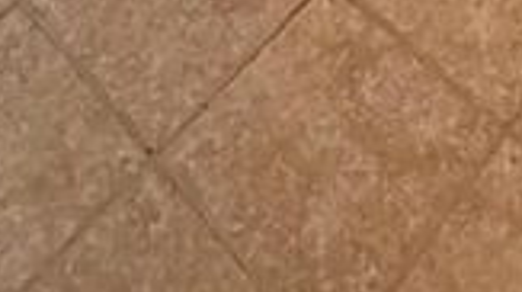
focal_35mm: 80
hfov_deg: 26.3
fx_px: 1105
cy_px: -894
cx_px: 387
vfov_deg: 8.1
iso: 400
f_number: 2.2
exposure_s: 1/60
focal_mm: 2.22
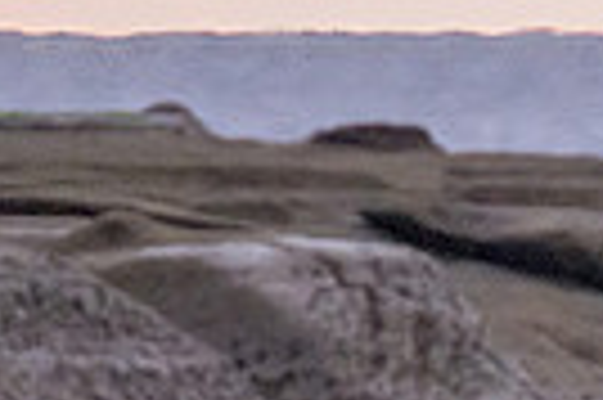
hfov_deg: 0.6
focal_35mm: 3537
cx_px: 896
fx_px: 59172
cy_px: 834
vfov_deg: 0.4
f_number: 11
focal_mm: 800
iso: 8000
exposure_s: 1/320
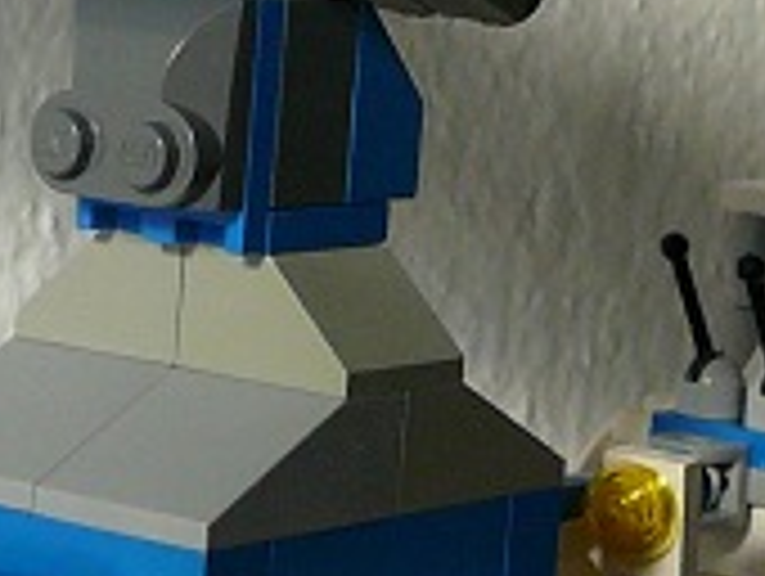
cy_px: -108
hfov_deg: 10.6
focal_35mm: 185
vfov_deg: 8.0
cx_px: 126
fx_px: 4094
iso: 160
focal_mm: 6.1
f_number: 3.1
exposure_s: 1/30
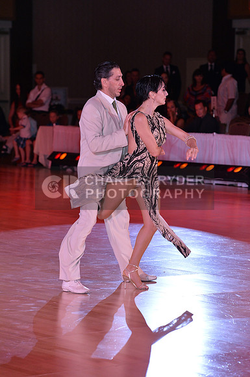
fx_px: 1672
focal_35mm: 160
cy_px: 188
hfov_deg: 8.6
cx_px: 125
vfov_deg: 12.9
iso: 2000
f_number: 5.6
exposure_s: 1/250
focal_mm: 160
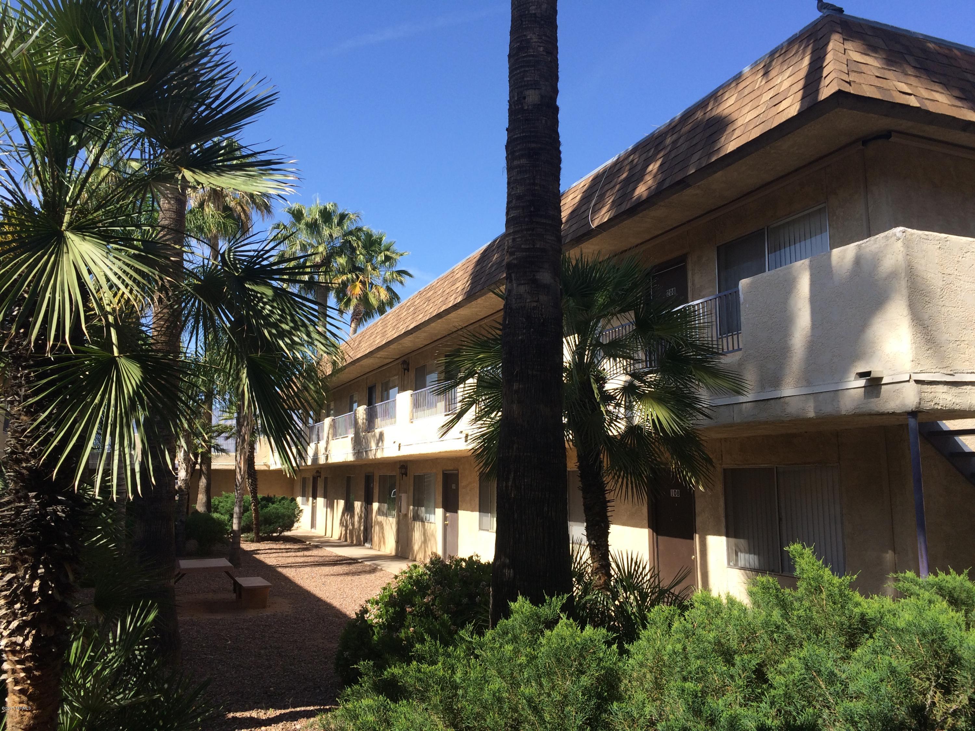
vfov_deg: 48.2
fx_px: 817
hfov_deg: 61.7
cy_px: 366
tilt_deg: +7.2
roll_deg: +0.8
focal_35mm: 29
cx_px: 488
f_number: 2.2
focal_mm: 4.15
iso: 32
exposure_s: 1/1208
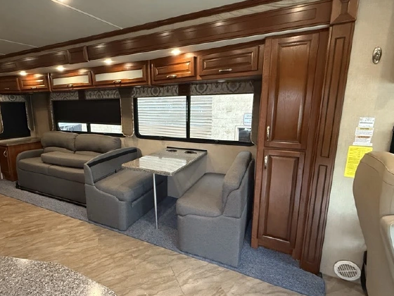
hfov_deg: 81.0
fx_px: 228
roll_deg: +1.2
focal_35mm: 20
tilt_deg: -12.3
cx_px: 163
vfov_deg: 66.0
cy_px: 149
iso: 640
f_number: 2.2
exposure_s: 1/60
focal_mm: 2.22
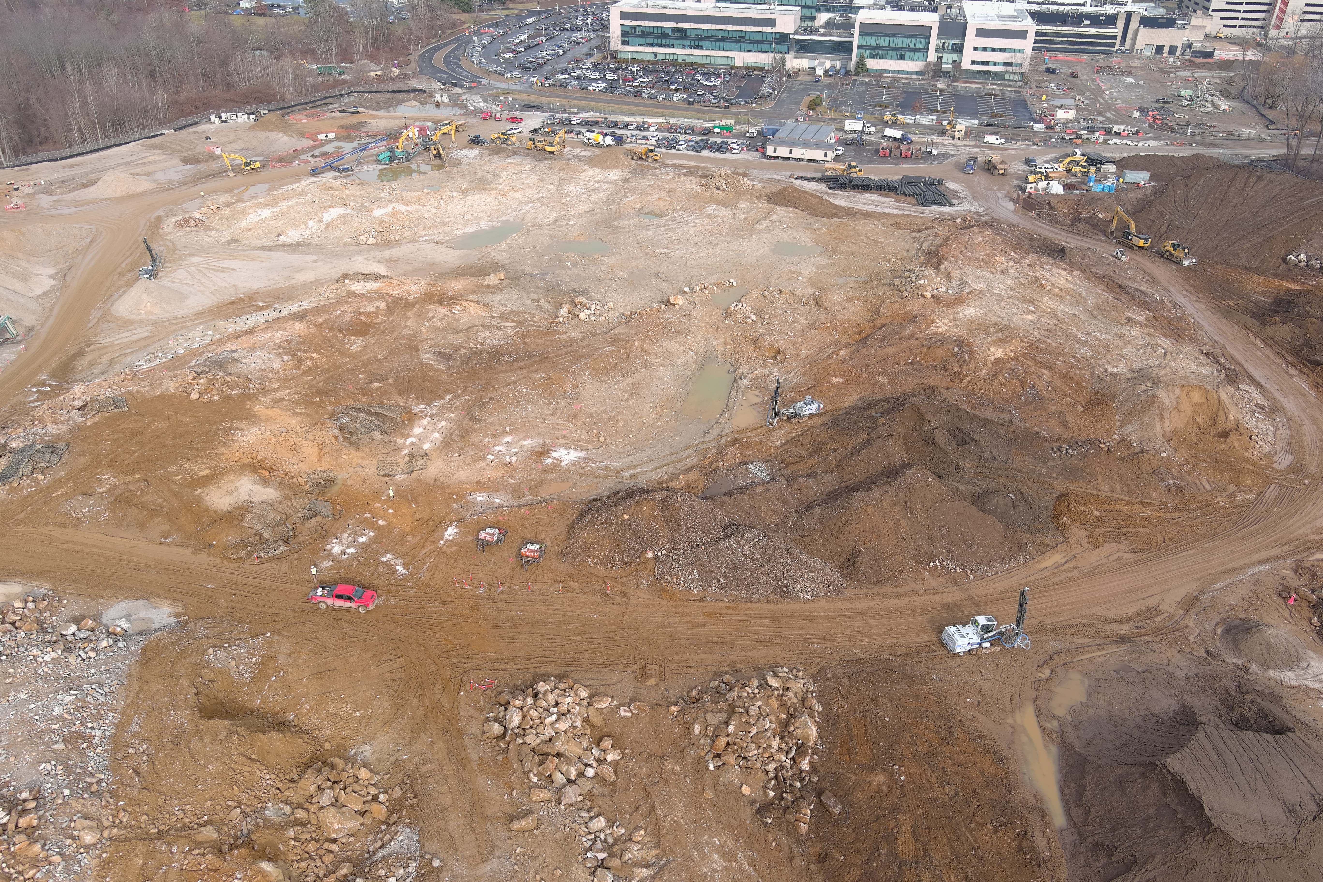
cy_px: 441
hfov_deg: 63.7
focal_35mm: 29
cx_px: 662
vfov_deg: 45.0
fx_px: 1066
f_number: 2.8
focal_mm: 10.57
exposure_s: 1/500
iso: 100
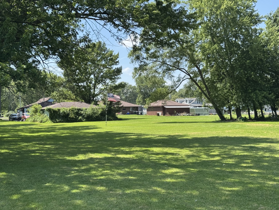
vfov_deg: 30.3
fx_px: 387
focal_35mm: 48
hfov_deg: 39.7
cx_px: 140
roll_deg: +1.2
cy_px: 105
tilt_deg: +1.2
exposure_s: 1/1597
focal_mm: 6.76
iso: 64
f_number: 1.78
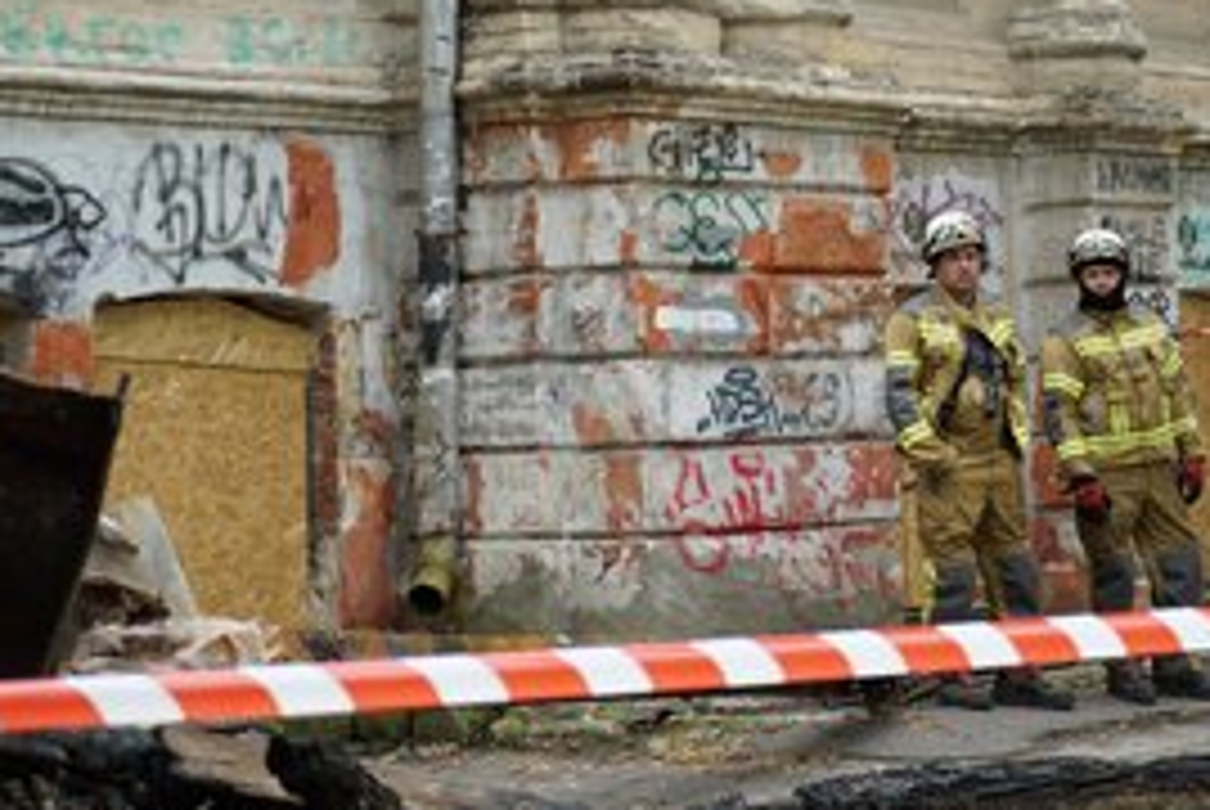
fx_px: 3499
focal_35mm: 104
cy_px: 398
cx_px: 792
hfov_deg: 19.6
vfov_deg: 13.2
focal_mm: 70
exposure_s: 1/160
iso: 100
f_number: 4.5
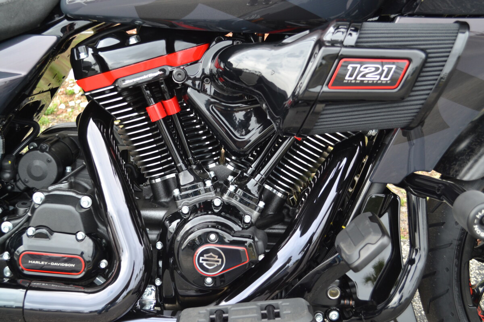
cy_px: 161
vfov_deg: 28.1
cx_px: 242
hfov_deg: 41.1
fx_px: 645
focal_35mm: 48
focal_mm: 32
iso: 400
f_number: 5
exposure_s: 1/100
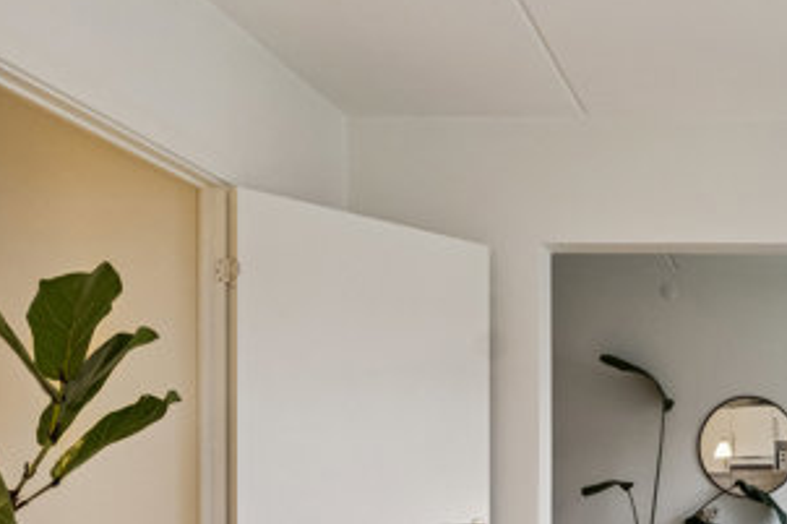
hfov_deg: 37.6
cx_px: 821
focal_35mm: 46
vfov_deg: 28.2
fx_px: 995
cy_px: 491
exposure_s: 1/50
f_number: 6.3
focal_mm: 17.2
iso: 1000
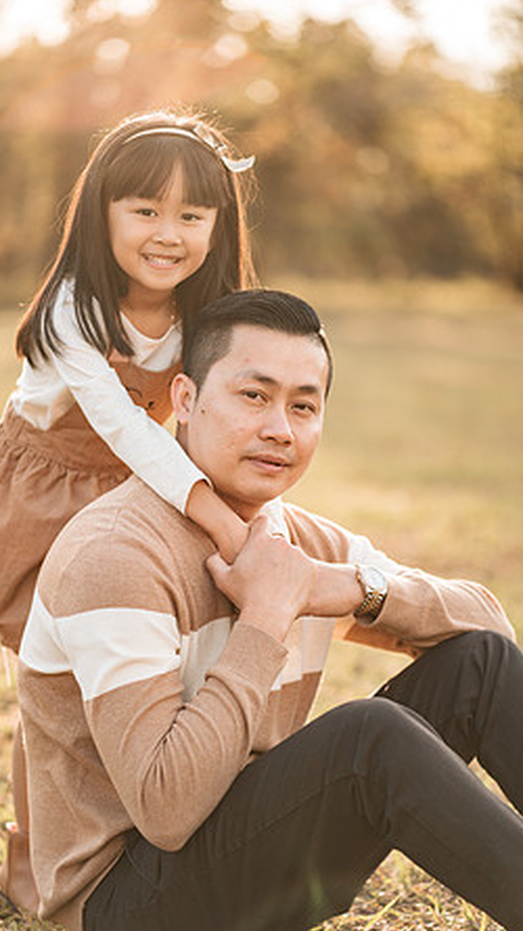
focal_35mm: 90
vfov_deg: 23.7
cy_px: 469
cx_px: 213
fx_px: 2221
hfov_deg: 13.4
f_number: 2
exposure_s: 1/640
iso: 100
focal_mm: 85
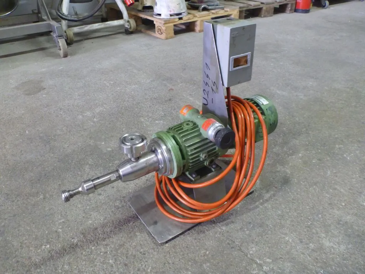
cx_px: 182
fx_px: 295
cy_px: 137
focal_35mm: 28
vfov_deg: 49.7
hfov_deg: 63.4
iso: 400
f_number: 3.3
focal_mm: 4.9
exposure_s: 1/5
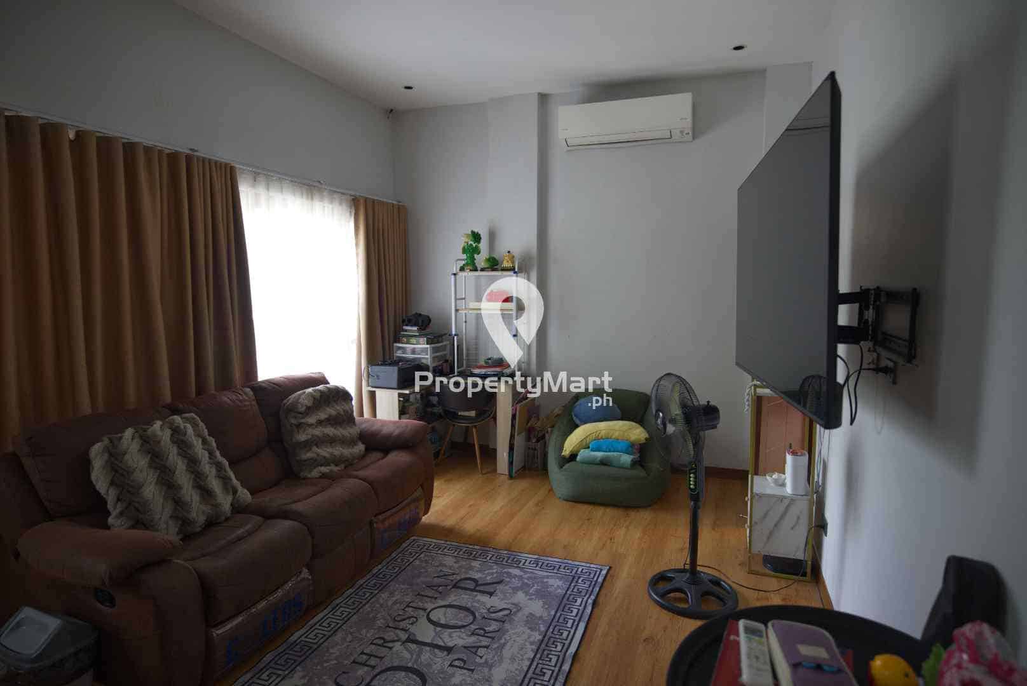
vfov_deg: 63.3
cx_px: 514
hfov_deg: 85.4
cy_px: 343
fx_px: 557
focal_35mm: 20
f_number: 2
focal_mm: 13
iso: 640
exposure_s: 1/100
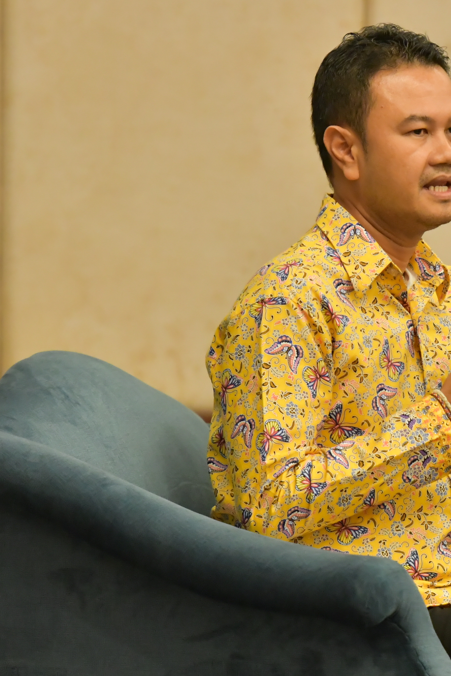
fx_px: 9282
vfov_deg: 4.2
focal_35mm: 494
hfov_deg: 2.8
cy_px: 319
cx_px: 447
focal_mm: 170
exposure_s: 1/125
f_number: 2.8
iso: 2500
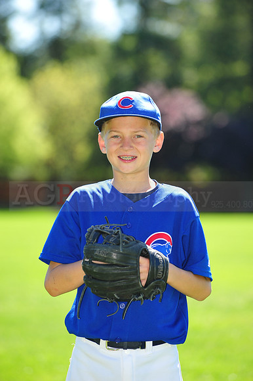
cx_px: 126
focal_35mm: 200
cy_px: 190
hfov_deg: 6.9
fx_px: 2111
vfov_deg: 10.3
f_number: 5
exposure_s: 1/500
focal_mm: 200
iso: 320
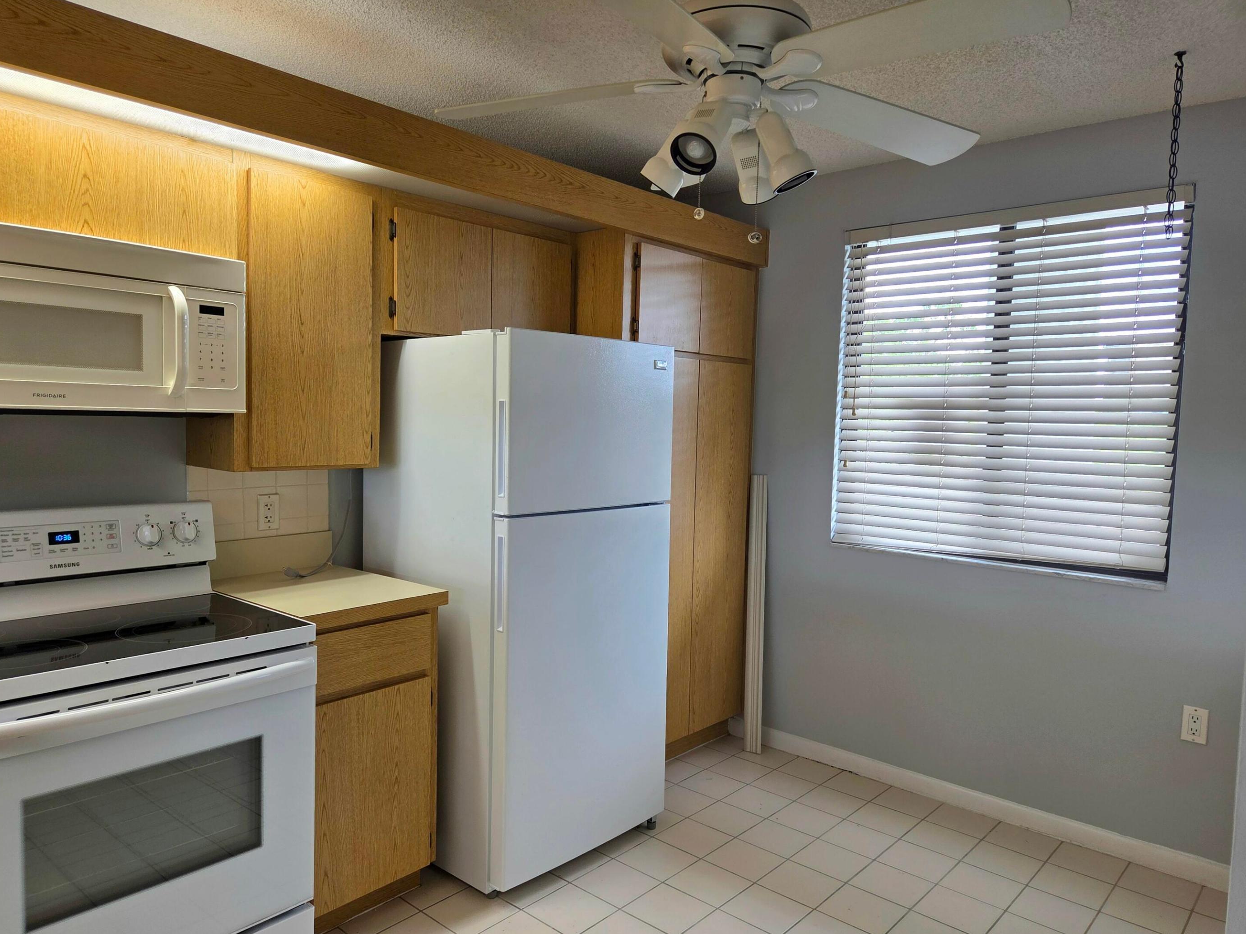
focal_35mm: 24
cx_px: 603
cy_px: 464
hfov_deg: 71.6
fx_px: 864
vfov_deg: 56.8
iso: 64
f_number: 1.8
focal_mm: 5.4
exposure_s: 1/120
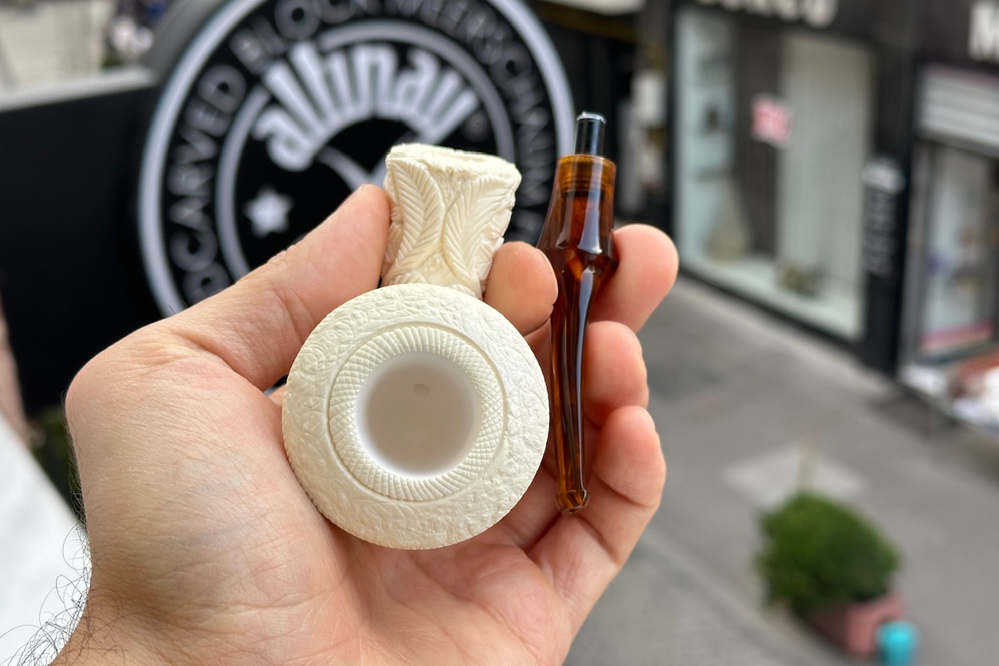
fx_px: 1415
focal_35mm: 51
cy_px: 313
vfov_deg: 26.5
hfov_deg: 38.9
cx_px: 498
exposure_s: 1/291
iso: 64
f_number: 1.78
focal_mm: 6.86
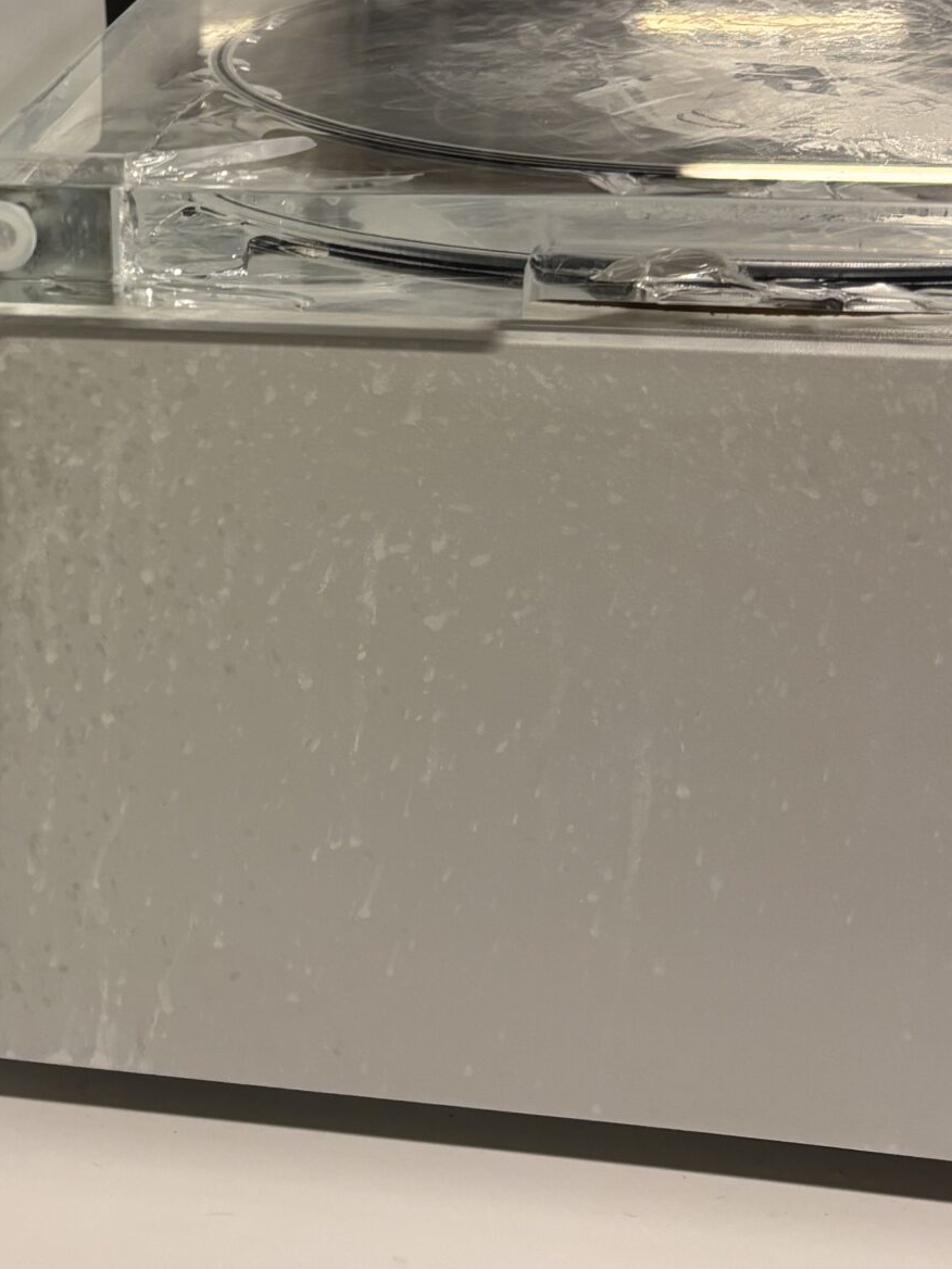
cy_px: 430
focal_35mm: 57
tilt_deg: -20.7
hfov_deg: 24.9
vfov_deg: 33.5
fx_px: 2090
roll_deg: +3.0
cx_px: 92
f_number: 1.6
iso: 160
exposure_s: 1/50
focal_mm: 5.96
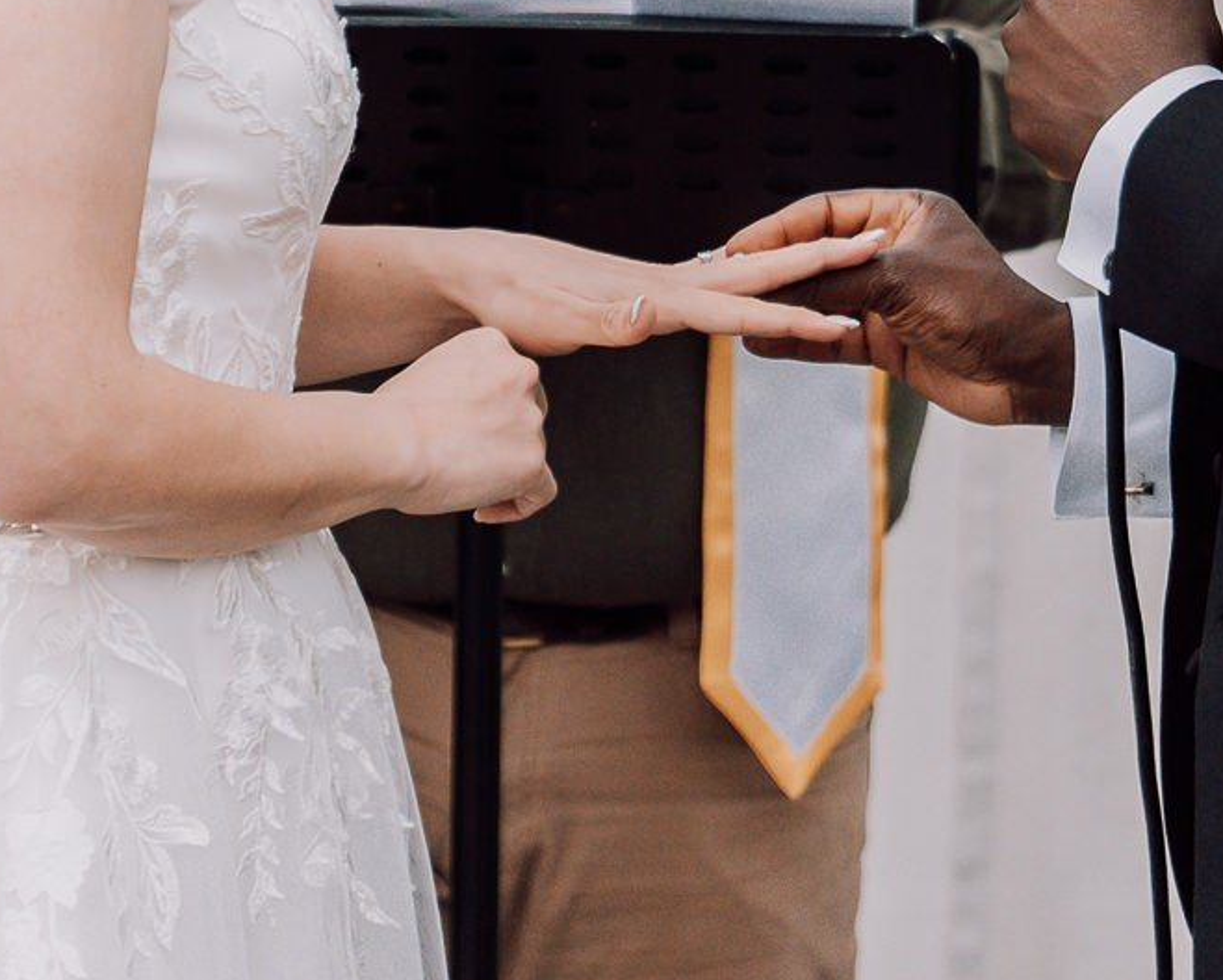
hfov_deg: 6.3
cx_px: 748
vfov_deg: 5.0
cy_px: -248
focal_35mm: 306
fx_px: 11083
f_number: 2.8
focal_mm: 70
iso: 320
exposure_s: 1/320
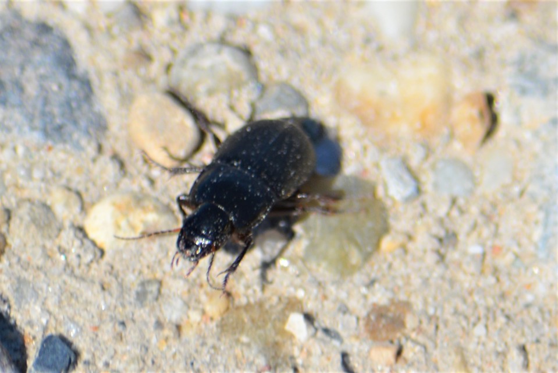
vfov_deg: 3.1
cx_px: 279
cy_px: 186
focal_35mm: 450
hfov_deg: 4.6
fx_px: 6977
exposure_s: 1/800
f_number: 7.1
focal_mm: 300
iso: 200
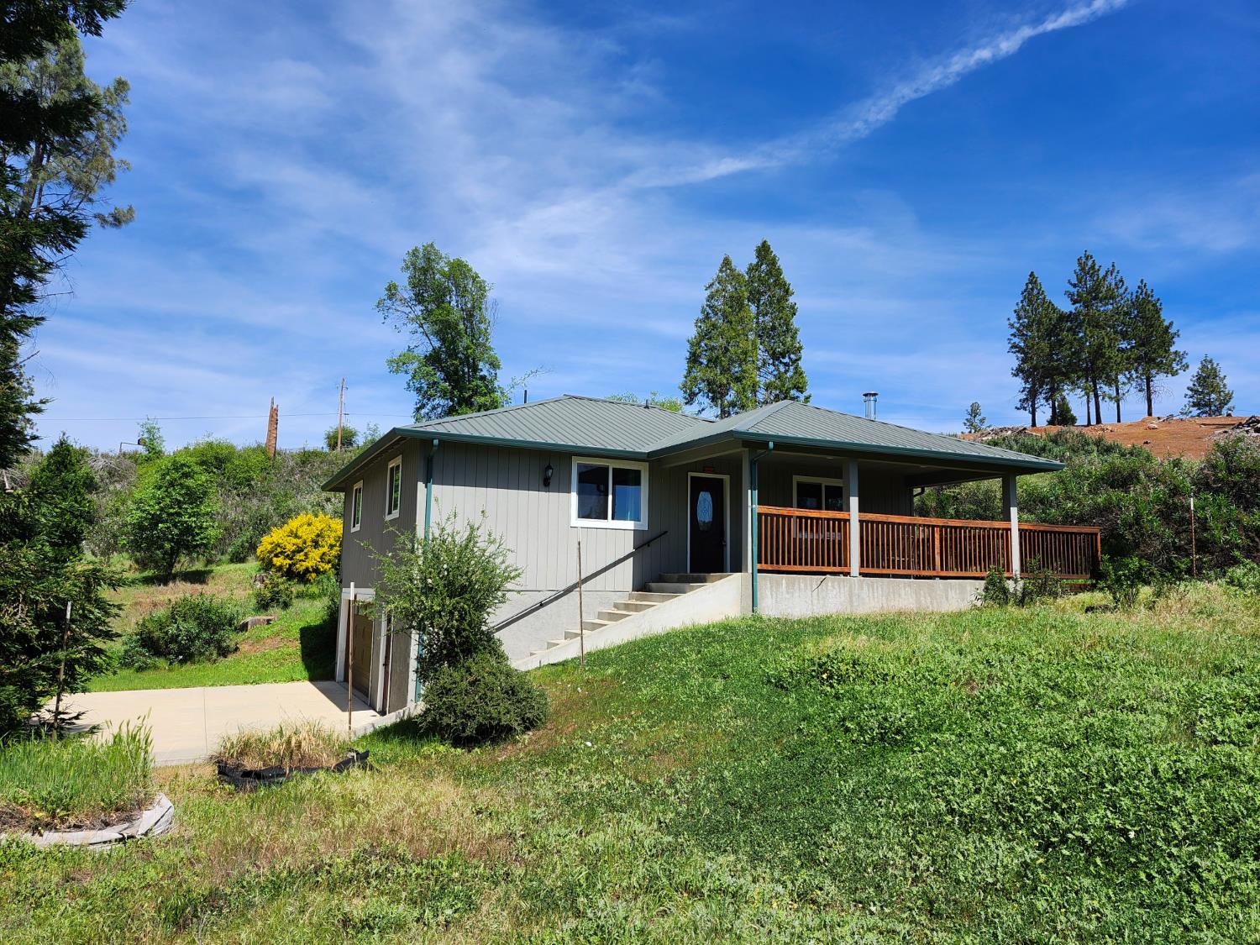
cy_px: 472
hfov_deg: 73.9
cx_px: 630
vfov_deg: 58.9
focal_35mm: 23
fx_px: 837
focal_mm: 5.54
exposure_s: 1/1704
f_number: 1.8
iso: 25
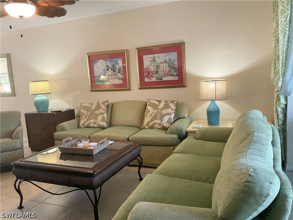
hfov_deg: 61.7
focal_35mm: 29
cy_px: 110
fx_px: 245
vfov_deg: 48.2
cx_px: 146
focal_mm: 3
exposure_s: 1/60
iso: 200
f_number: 1.8
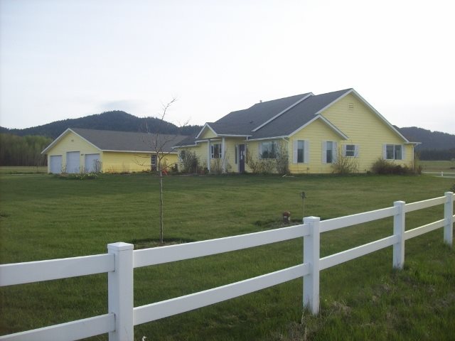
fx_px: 473
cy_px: 170
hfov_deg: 51.4
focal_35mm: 36
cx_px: 228
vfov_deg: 39.7
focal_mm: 6
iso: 80
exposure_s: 1/598
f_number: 2.7
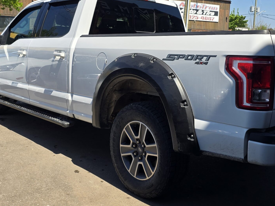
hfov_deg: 44.8
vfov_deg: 34.0
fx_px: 334
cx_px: 149
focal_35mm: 42
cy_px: 65
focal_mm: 6.3
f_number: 1.7
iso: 12
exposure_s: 1/588
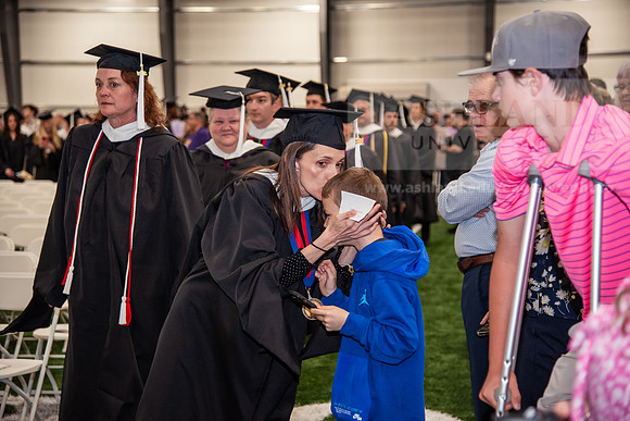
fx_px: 1313
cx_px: 315
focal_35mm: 75
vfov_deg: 18.2
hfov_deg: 27.0
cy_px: 210
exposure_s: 1/125
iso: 1000
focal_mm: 75
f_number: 4
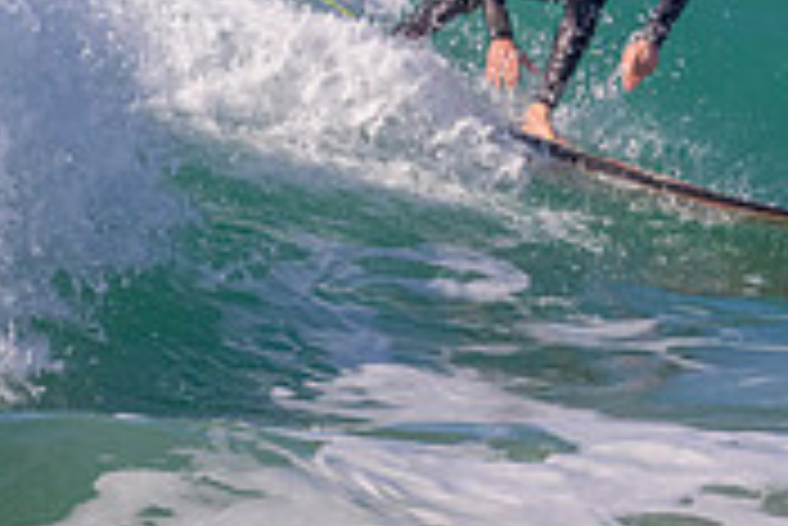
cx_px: 928
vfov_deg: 0.5
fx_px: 57943
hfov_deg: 0.8
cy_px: -142
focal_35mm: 2645
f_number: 11
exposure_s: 1/2000
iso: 1600
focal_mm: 800
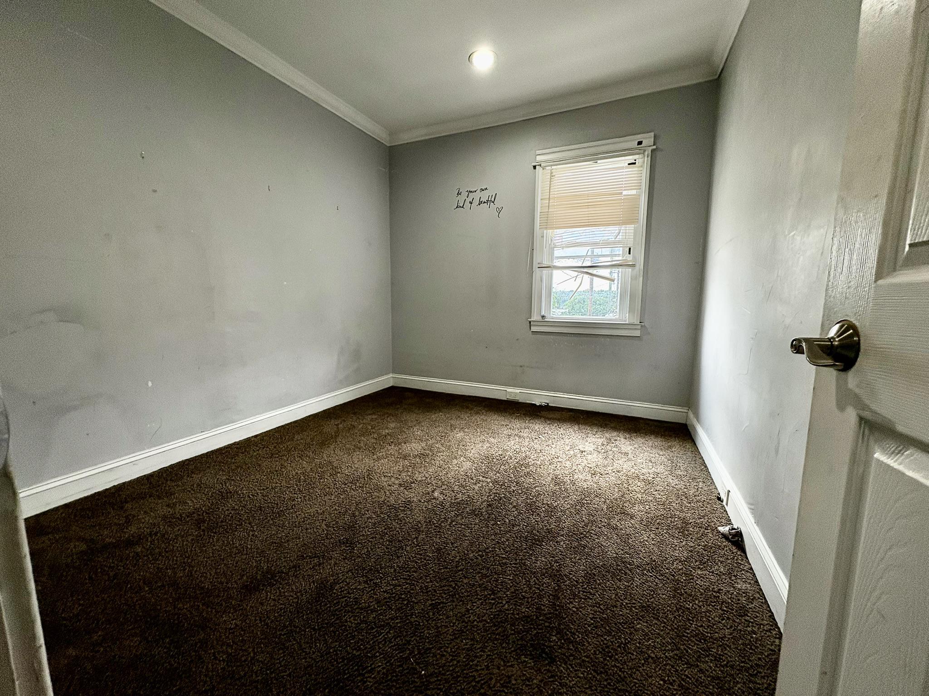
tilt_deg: -8.1
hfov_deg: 102.1
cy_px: 348
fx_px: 376
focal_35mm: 14
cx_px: 464
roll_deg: +0.2
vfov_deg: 85.7
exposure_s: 1/120
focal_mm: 2.22
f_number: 2.2
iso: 80
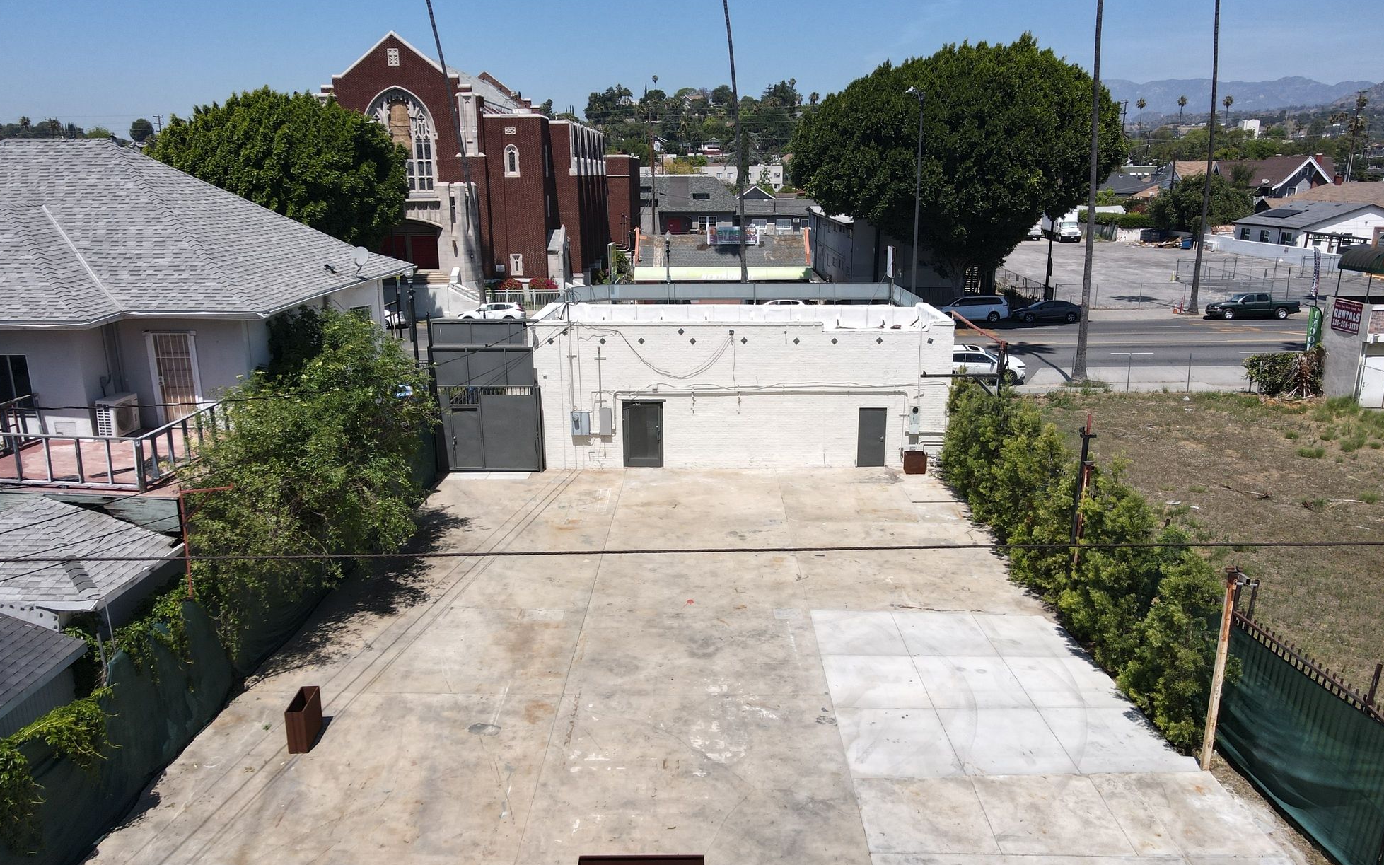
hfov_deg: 70.4
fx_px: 981
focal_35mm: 26
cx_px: 685
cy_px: 470
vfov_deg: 47.5
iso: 110
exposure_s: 1/1250
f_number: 2.8
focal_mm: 4.5
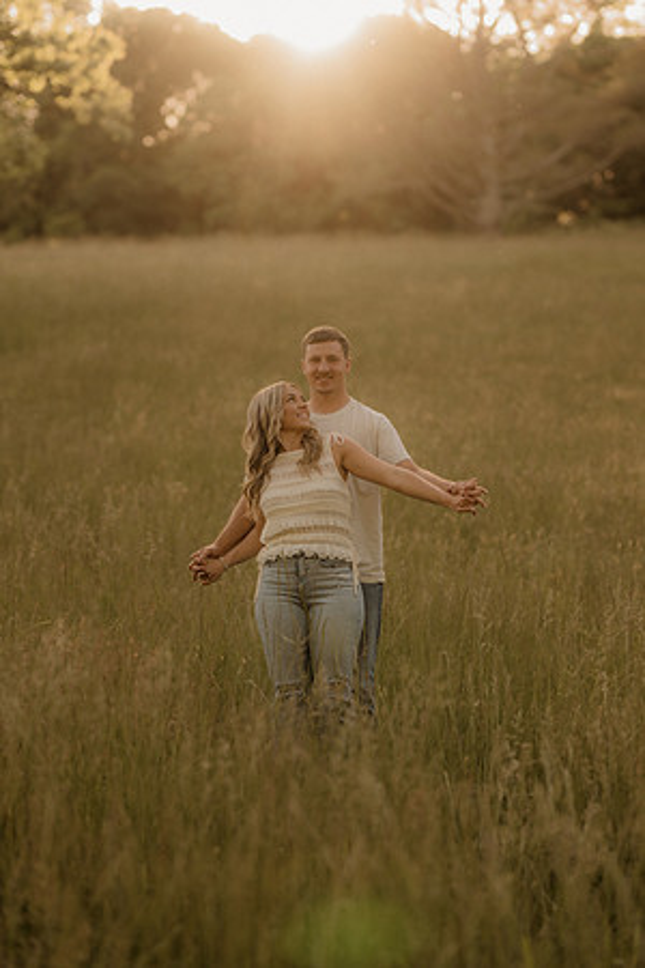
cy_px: 484
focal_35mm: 85
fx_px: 2284
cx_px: 322
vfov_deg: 23.9
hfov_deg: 16.1
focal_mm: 85
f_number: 2
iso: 250
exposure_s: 1/1250
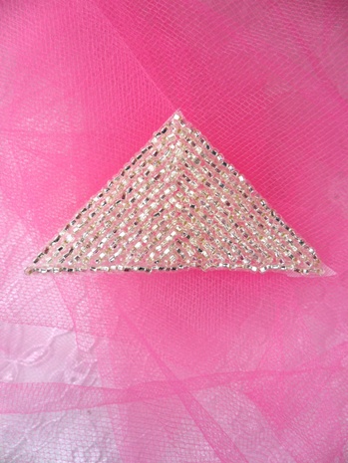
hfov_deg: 51.4
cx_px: 174
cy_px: 232
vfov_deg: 65.3
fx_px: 362
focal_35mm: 27
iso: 80
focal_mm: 4.9
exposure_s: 1/350
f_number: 3.5
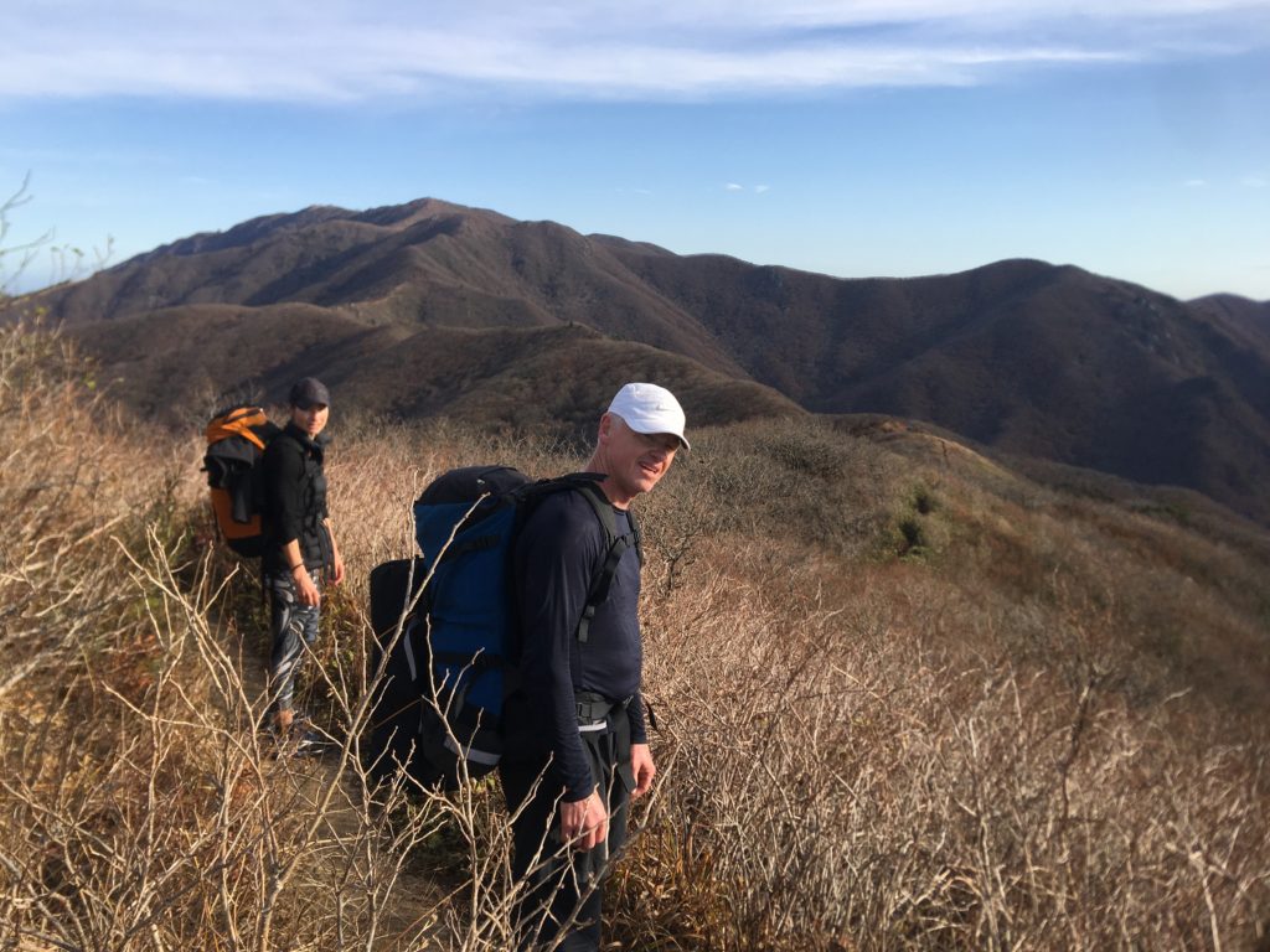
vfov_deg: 48.2
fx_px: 1064
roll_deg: -2.3
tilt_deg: -5.9
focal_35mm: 29
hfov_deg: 61.7
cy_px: 476
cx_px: 635
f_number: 2.2
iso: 25
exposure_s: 1/1068
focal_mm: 4.15
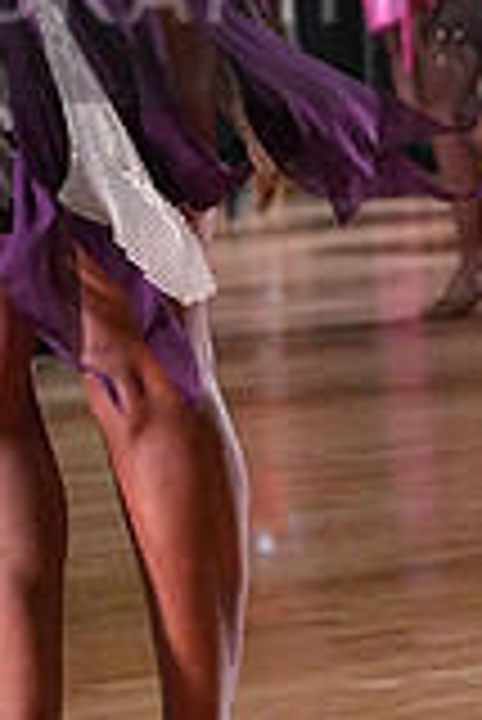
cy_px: -45
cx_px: -137
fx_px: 6092
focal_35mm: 304
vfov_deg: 6.7
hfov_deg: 4.5
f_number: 5.6
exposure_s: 1/400
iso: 8000
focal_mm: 84
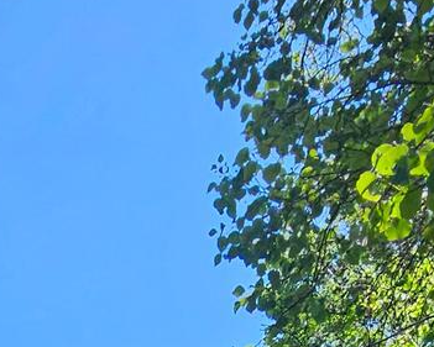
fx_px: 951
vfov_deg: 13.9
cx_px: -77
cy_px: 852
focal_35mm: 74
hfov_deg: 23.6
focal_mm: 2.2
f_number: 2.2
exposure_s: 1/720
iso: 50
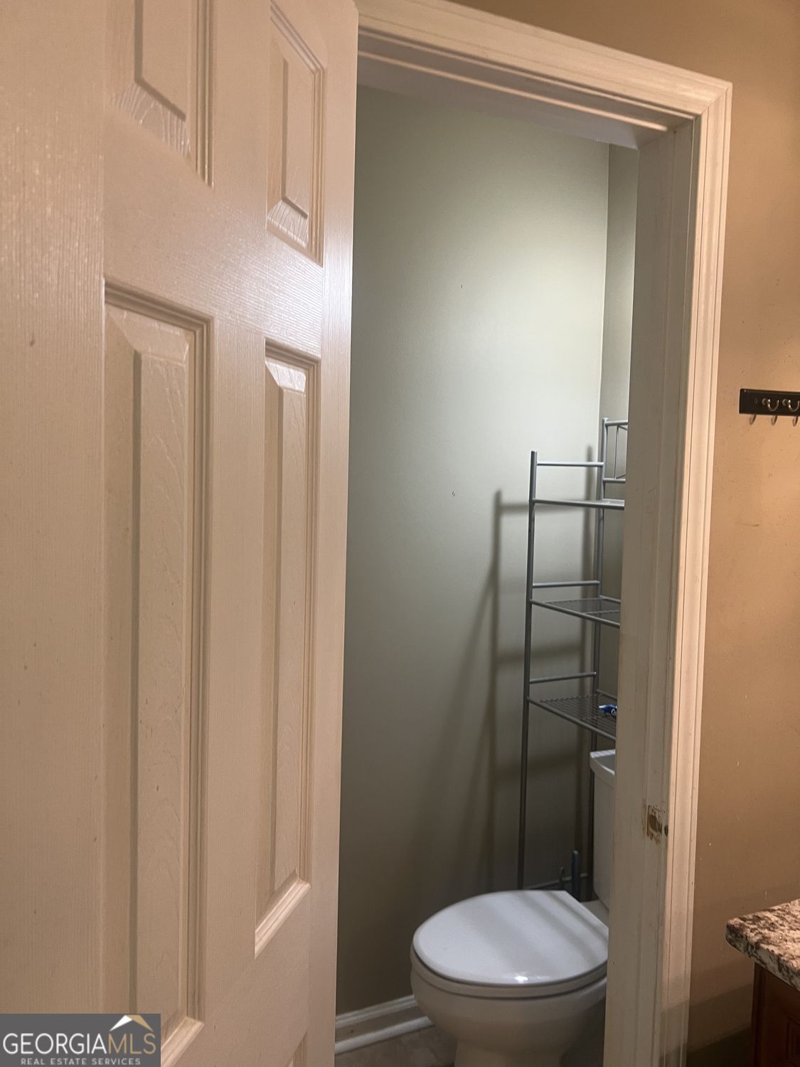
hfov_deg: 53.1
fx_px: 801
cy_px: 534
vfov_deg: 67.3
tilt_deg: -1.8
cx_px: 400
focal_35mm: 26
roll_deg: -1.2
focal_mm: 5.7
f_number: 1.5
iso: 100
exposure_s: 1/60
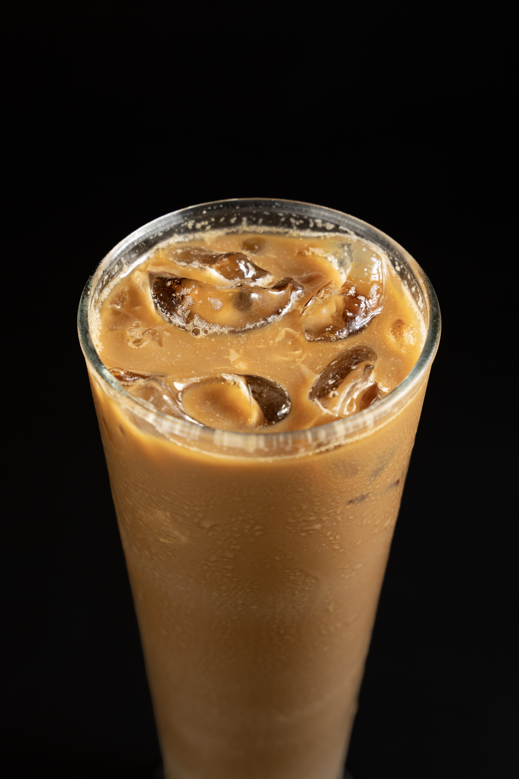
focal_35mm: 70
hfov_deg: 19.5
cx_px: 260
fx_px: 1514
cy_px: 390
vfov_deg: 28.8
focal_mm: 70
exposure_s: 1/60
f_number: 10
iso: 640
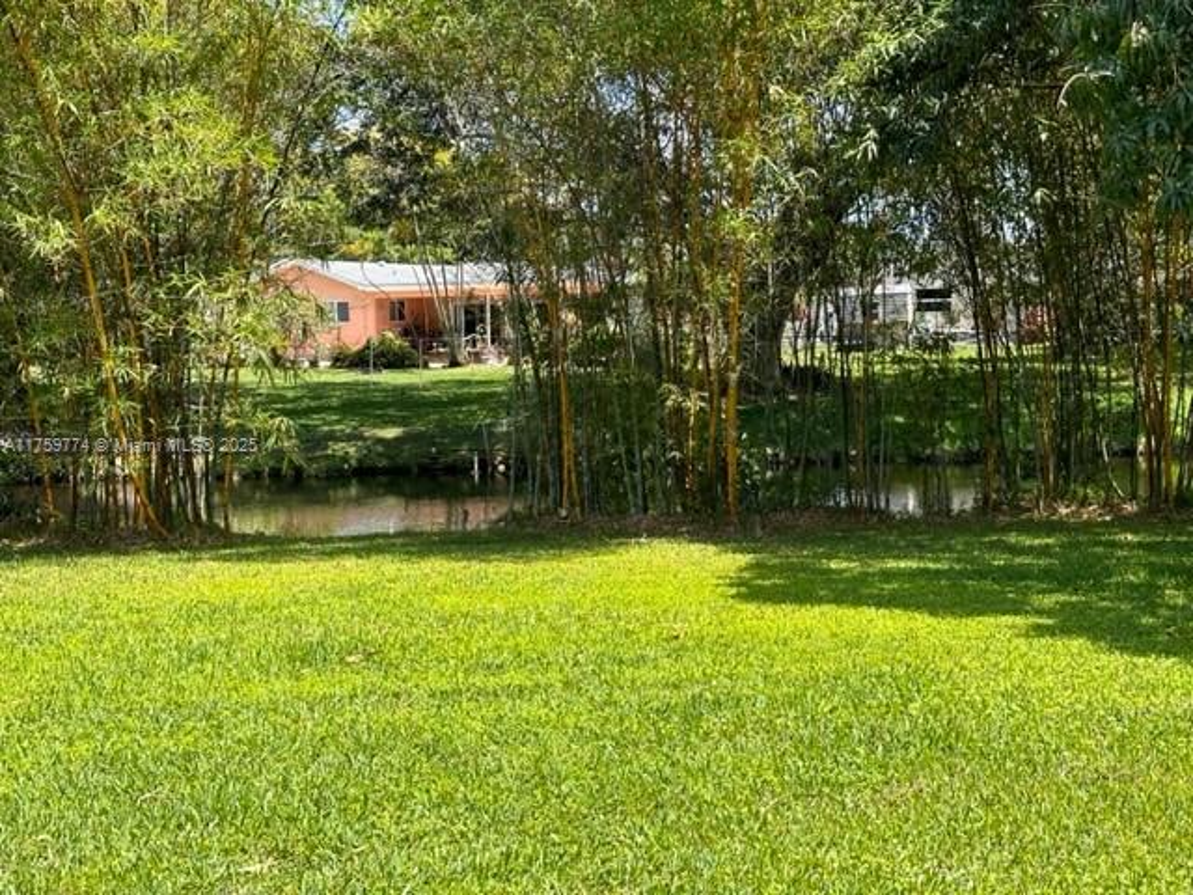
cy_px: 448
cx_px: 596
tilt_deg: -4.3
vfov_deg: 30.3
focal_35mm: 48
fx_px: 1654
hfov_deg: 39.7
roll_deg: +1.4
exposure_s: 1/1376
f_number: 1.78
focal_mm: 6.86
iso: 64
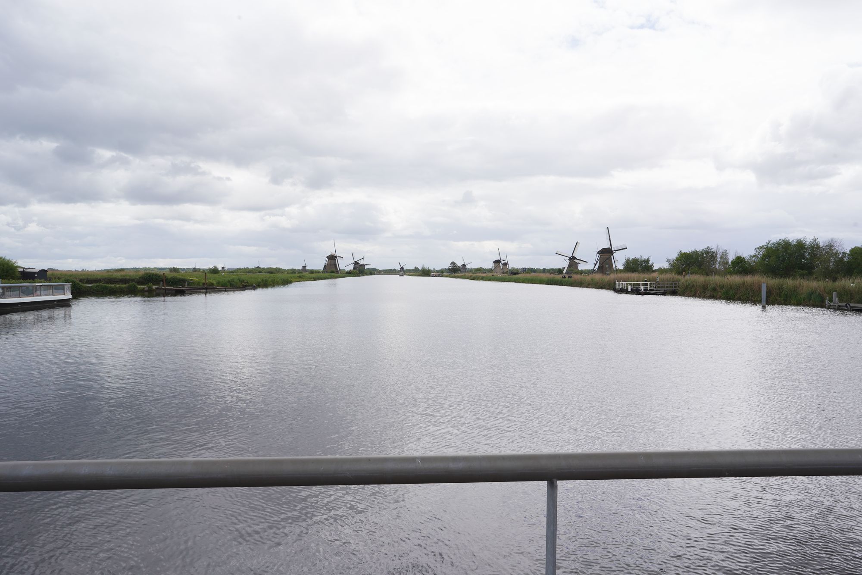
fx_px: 575
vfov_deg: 53.1
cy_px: 288
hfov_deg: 73.7
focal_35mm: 24
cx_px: 431
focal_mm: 24
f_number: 16
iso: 100
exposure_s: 1/100
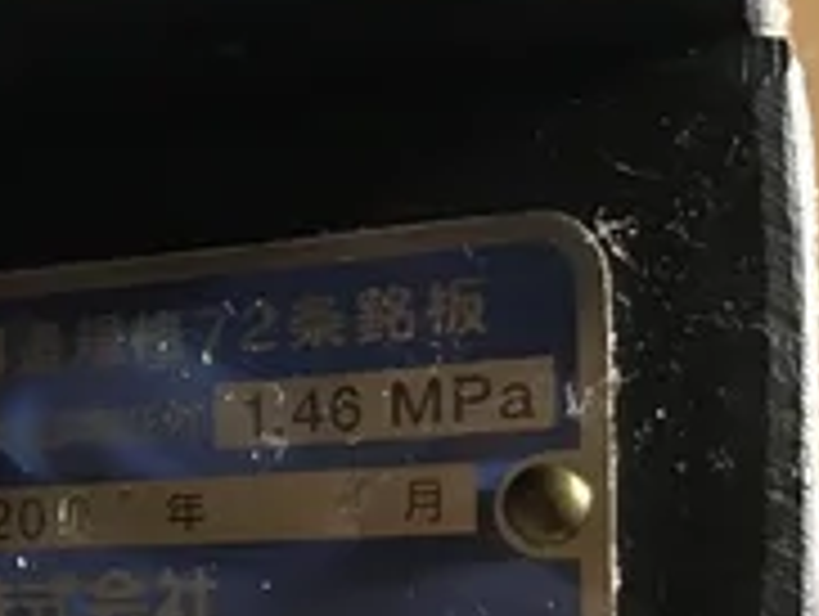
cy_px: 607
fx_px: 1611
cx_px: -14
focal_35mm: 68
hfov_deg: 26.8
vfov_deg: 21.0
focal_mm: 3.3
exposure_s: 1/15
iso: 640
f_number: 2.4
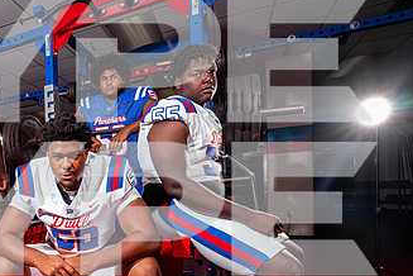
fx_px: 298
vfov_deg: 48.1
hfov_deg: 60.9
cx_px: 57
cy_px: 199
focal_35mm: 26
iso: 80
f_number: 9
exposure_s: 1/200
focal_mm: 14
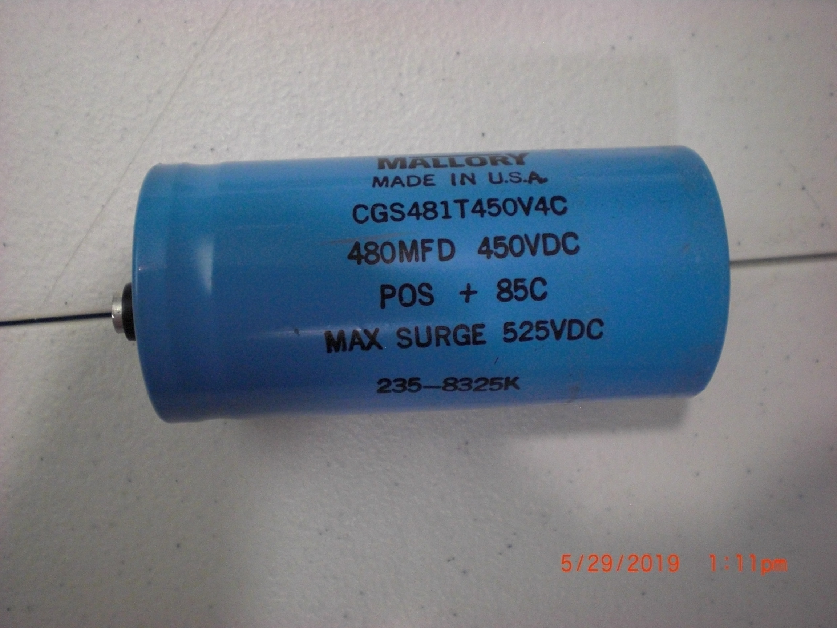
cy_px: 314
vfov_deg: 37.7
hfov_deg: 49.0
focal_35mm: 38
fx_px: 919
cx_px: 418
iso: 400
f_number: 3.1
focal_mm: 6.3
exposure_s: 1/60
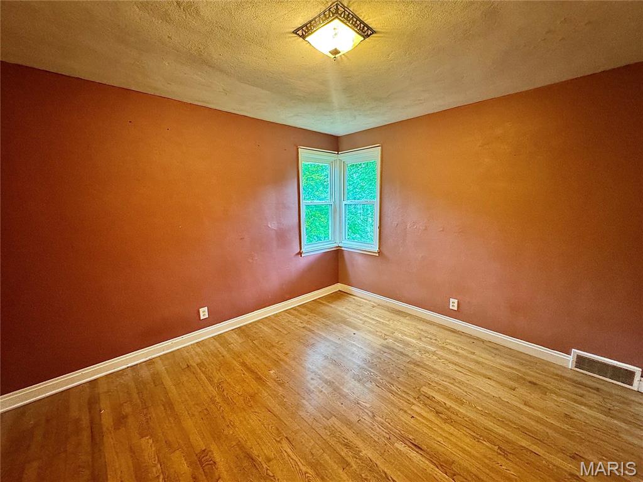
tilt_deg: -9.9
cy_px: 241
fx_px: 260
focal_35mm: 14
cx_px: 322
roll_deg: +0.8
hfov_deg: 102.1
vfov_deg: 85.7
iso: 640
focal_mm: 2.22
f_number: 2.2
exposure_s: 1/60
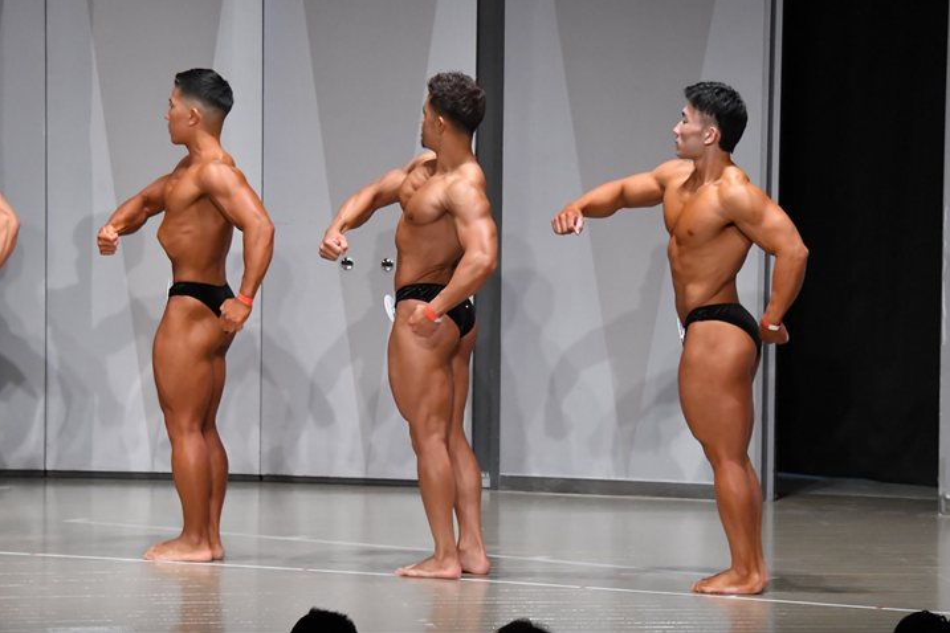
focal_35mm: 202
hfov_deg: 10.2
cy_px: 293
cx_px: 449
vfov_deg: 6.8
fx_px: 5330
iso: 6400
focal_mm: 125
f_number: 5.6
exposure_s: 1/400
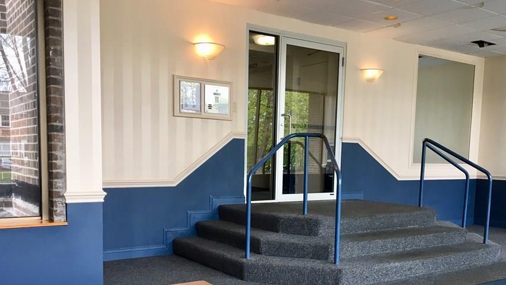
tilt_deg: -6.1
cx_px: 262
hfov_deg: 52.8
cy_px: 209
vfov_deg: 30.7
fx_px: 510
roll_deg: -1.1
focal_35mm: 38
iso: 32
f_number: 2.2
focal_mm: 4.15
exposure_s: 1/30
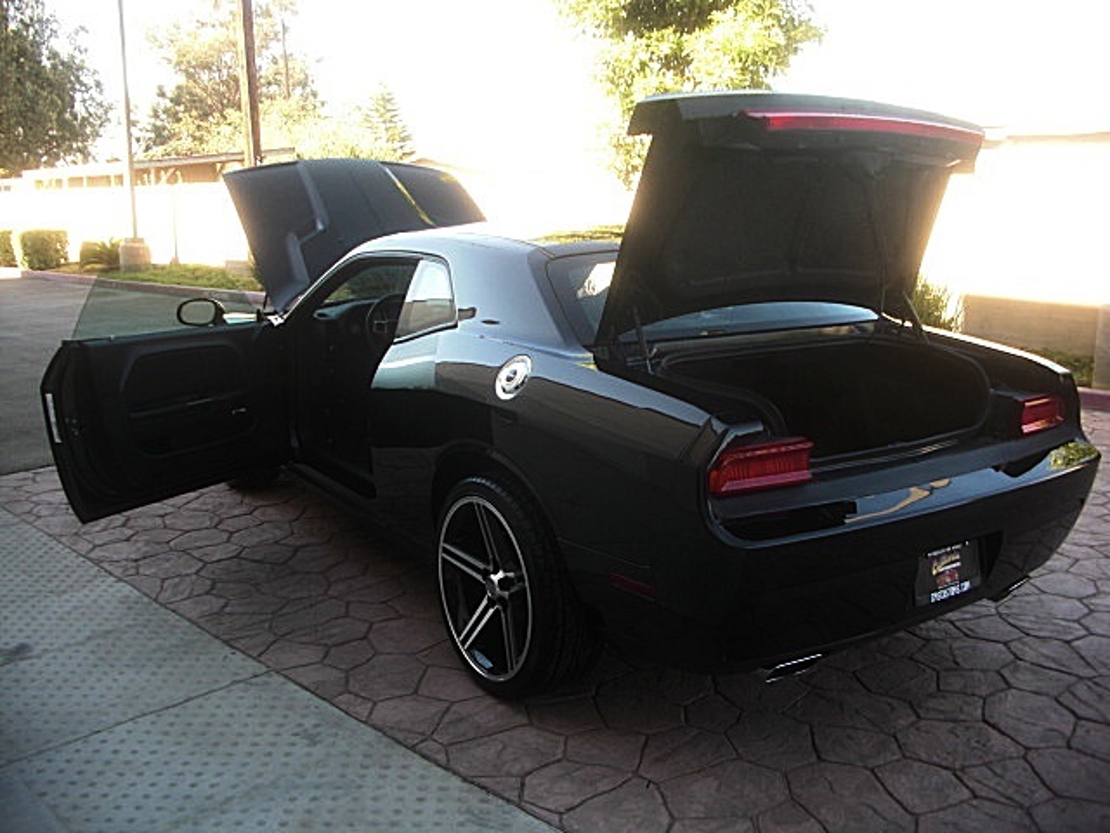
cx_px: 555
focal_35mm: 36
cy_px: 416
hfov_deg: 51.4
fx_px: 1154
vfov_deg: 39.7
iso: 50
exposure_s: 1/60
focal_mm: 6.3
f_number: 2.8
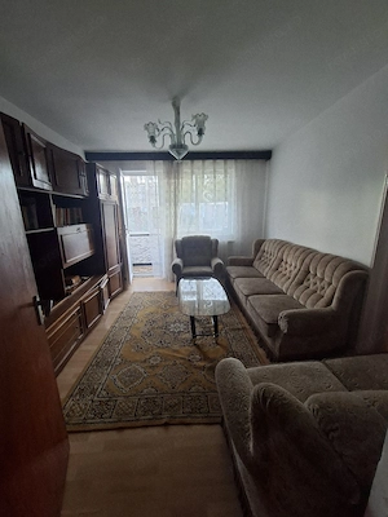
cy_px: 258
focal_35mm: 13
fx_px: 194
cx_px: 194
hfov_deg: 89.9
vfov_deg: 106.2
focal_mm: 1.74
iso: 160
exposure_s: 1/24
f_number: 2.2
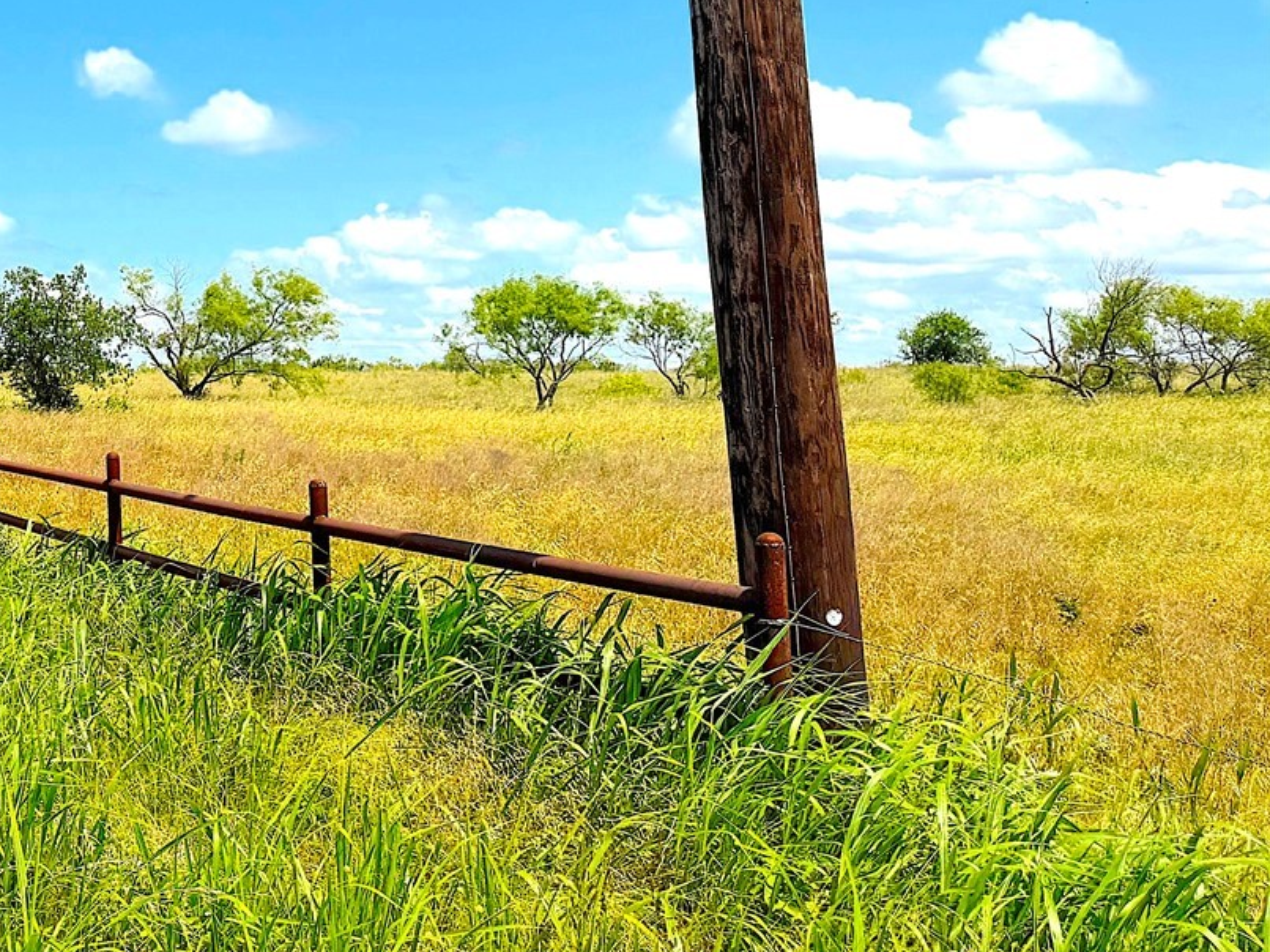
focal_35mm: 61
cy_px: 117
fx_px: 2237
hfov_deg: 27.1
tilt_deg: +7.4
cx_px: -340
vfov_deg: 23.5
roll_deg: +0.0
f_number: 1.78
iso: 80
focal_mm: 6.76
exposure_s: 1/10417
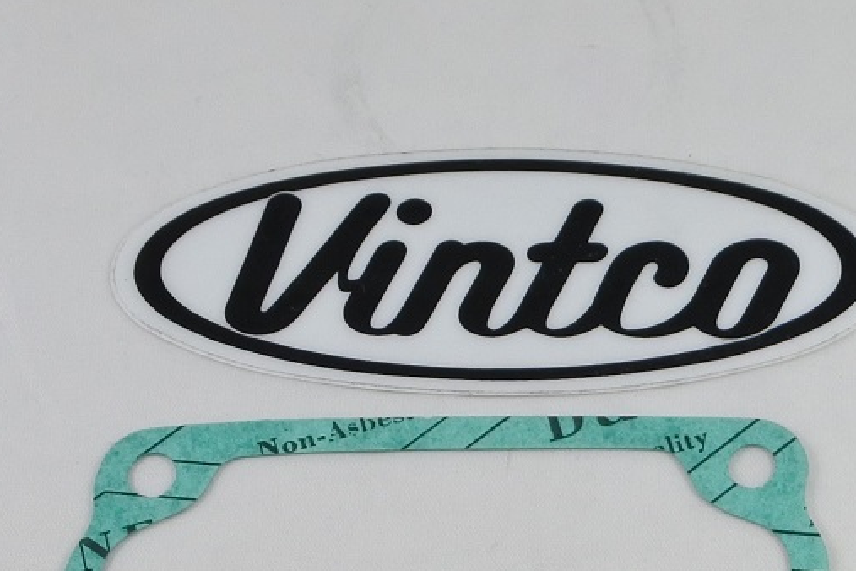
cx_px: 875
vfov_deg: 13.3
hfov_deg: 19.9
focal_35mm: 99
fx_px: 2354
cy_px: 771
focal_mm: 12.6
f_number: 3.8
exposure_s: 1/200
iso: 400
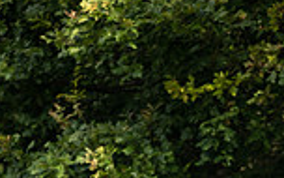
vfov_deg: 1.4
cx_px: 271
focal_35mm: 907
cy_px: 380
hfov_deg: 2.3
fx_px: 7020
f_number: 5
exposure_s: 1/800
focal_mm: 300
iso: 160
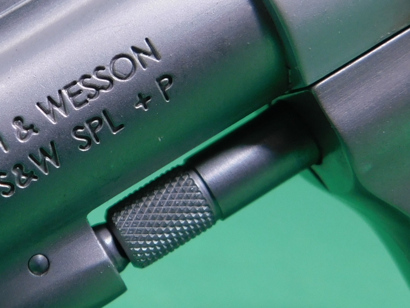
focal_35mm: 57
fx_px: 675
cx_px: 74
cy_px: 111
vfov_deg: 25.6
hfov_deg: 32.7
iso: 125
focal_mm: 4
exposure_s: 1/30
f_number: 3
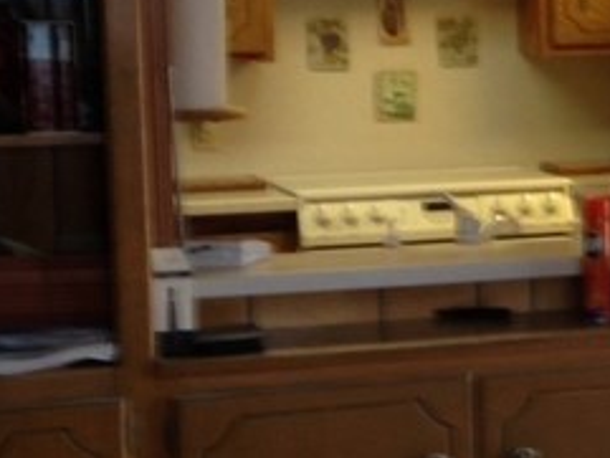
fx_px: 2468
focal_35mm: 140
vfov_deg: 10.6
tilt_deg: -7.7
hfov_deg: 13.0
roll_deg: +0.8
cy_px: 185
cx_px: 1025
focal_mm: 4.12
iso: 50
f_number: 2.4
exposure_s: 1/20
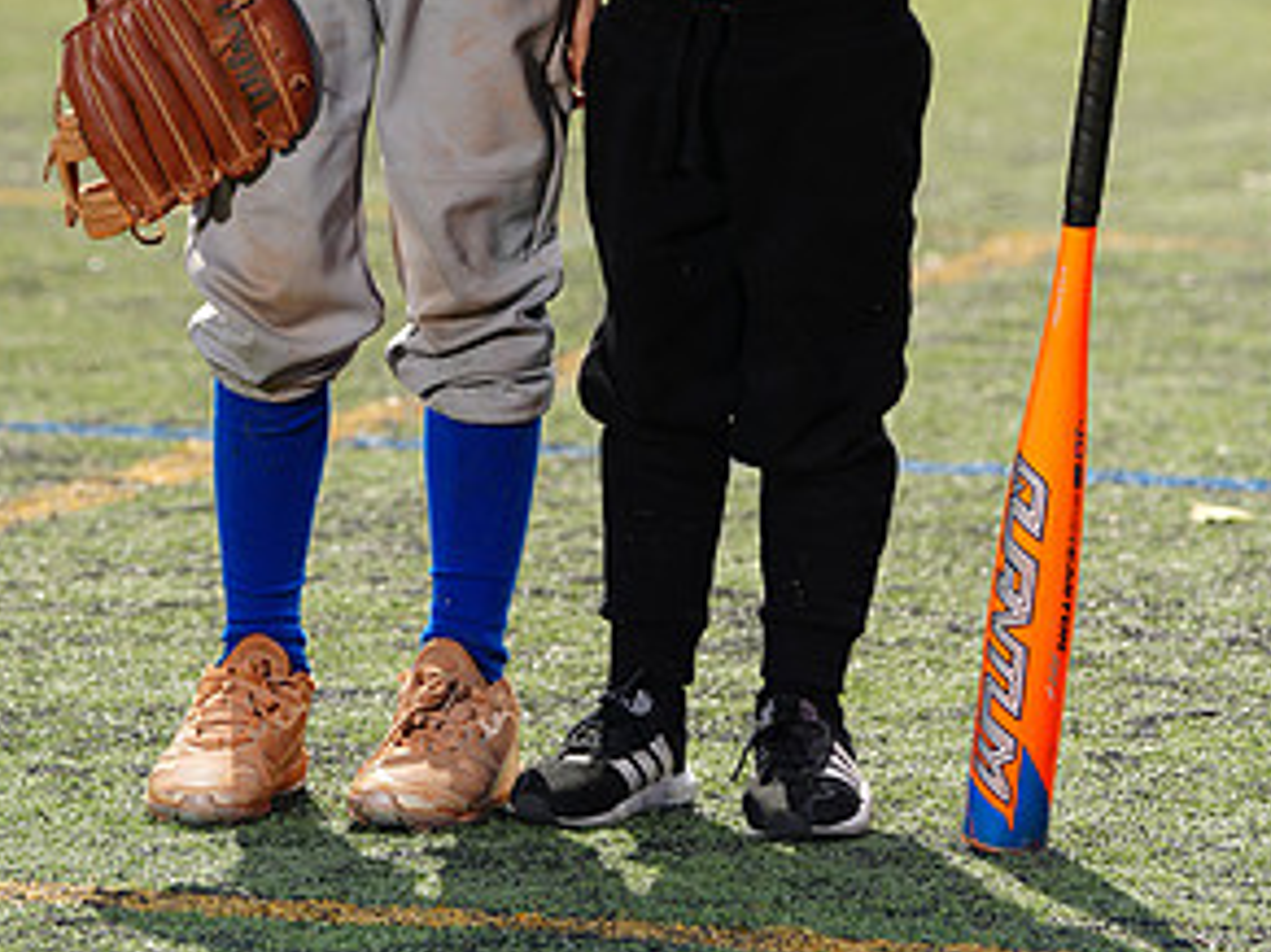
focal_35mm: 251
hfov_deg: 7.9
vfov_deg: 5.9
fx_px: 9212
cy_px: -284
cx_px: 644
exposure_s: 1/250
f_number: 5
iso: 50
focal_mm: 131
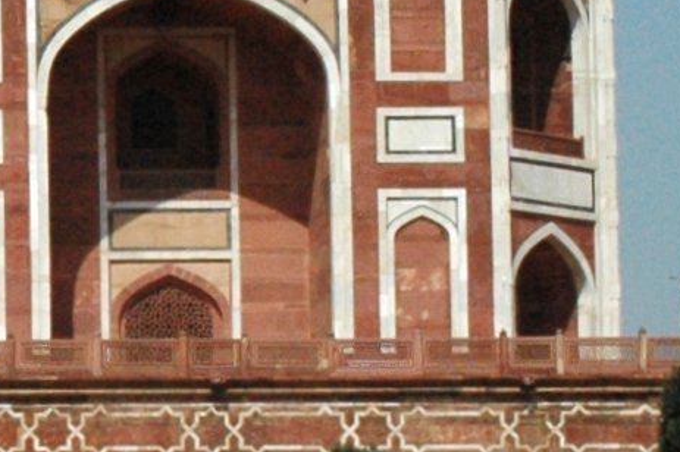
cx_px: -627
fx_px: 4969
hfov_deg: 7.5
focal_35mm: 263
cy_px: 349
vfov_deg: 5.2
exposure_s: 1/800
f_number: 14
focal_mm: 27
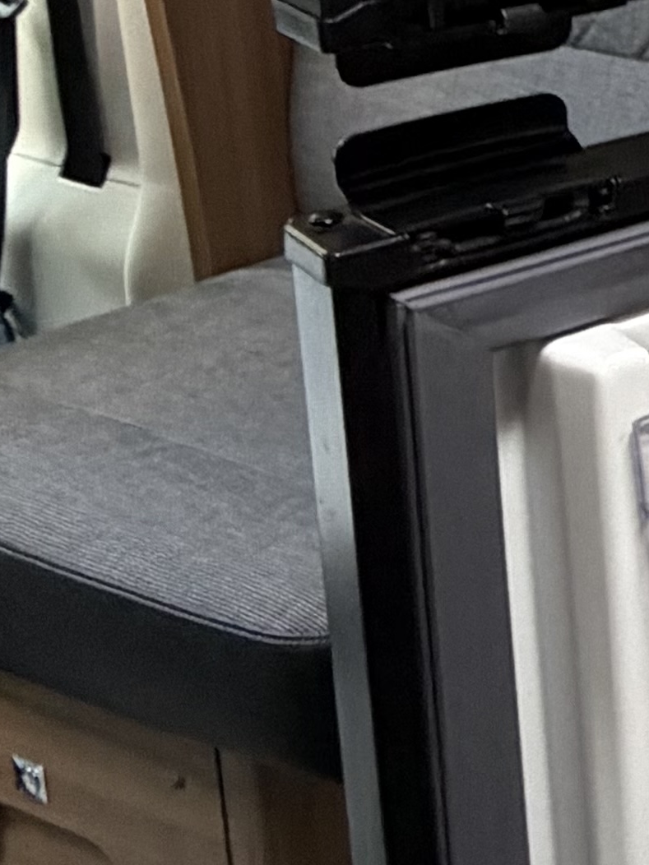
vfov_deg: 24.6
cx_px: 1554
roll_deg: -5.8
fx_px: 1900
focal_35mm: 76
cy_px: 16
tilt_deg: -17.0
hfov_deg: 13.8
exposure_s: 1/76
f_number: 2.2
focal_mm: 2.22
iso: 320
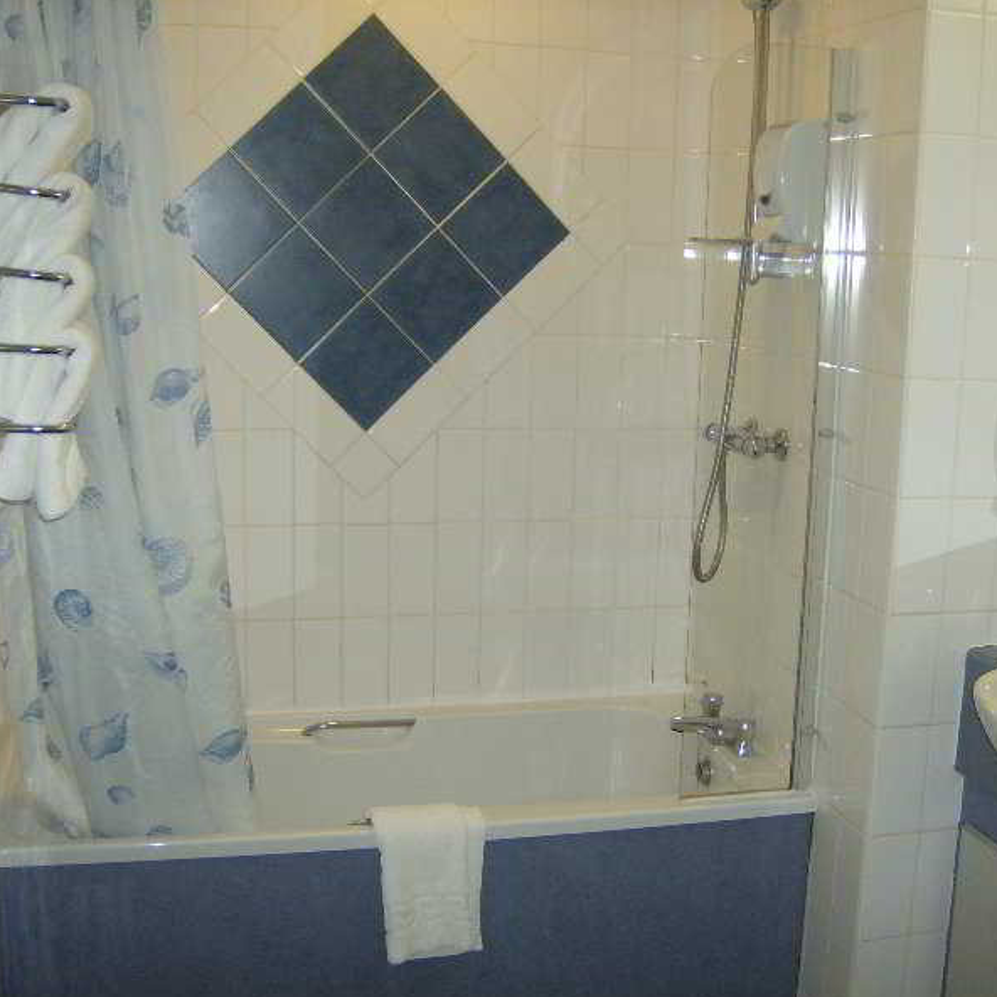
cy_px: 502
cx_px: 603
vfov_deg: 39.2
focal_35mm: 43
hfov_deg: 39.0
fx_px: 1401
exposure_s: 1/60
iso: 200
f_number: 2.8
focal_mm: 6
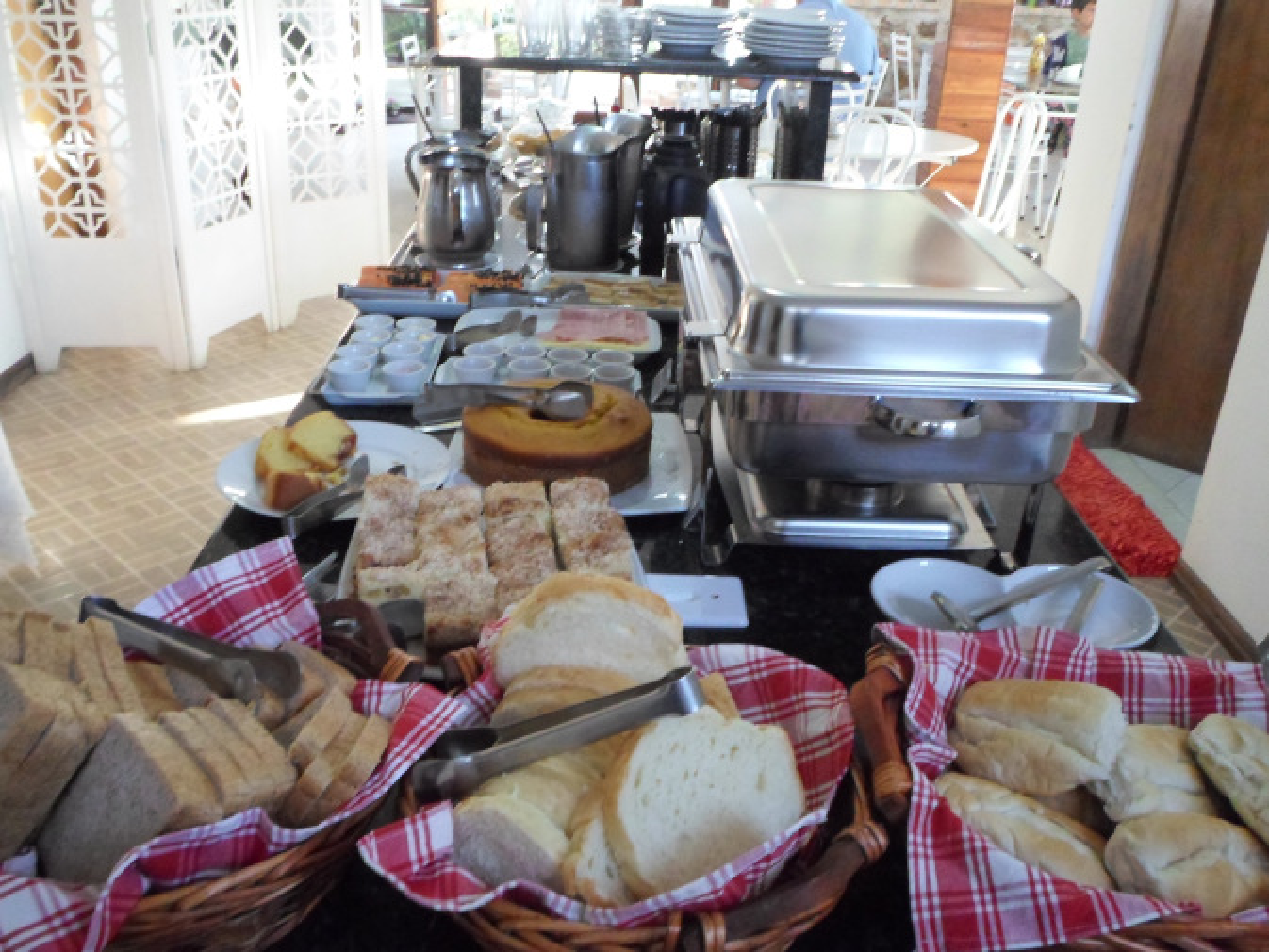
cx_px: 634
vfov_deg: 46.8
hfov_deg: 60.0
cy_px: 476
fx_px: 1100
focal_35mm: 30
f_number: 2.7
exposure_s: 1/30
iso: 400
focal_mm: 5.5
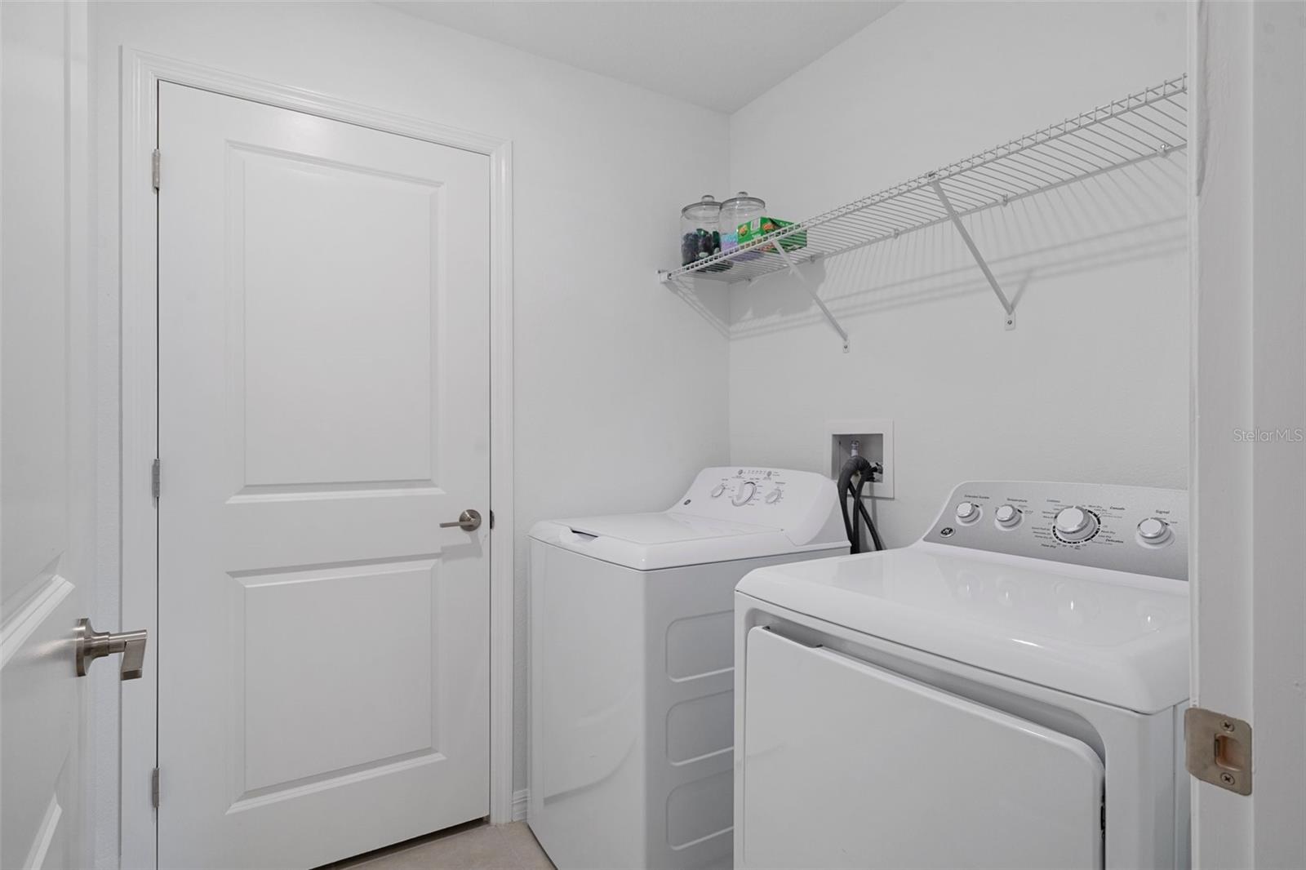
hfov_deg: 93.3
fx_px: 617
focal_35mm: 17
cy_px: 435
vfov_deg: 70.4
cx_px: 653
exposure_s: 1/3
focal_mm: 17
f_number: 8
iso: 320
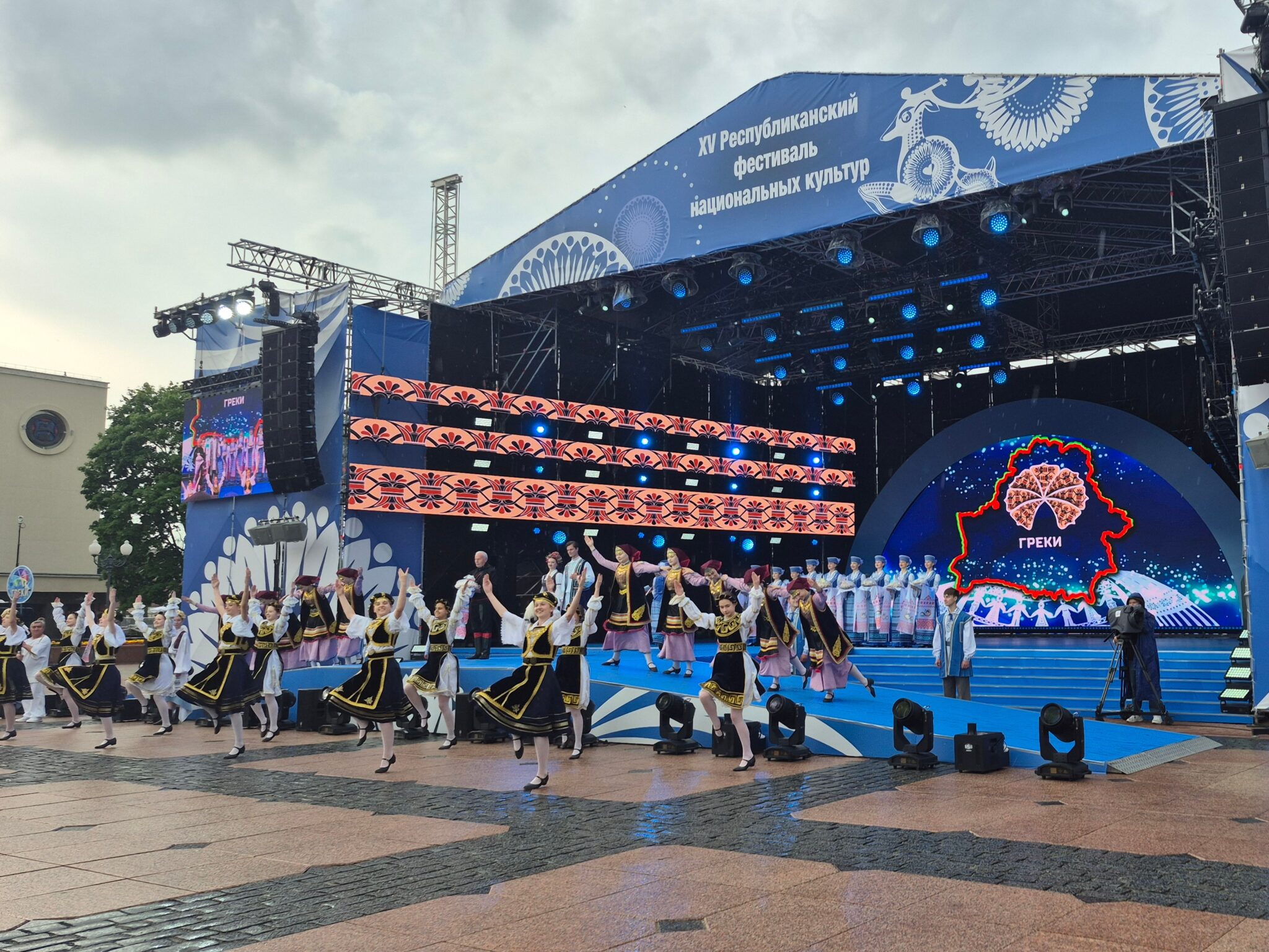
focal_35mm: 23
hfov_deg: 73.9
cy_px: 476
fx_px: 843
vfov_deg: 58.9
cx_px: 634
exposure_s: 1/552
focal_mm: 5.4
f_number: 1.8
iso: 25
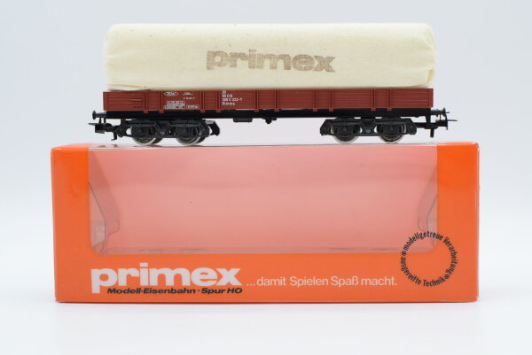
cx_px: 266
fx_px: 776
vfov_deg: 25.8
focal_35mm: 52
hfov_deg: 37.8
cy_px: 178
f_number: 8
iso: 400
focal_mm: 35
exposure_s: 1/200
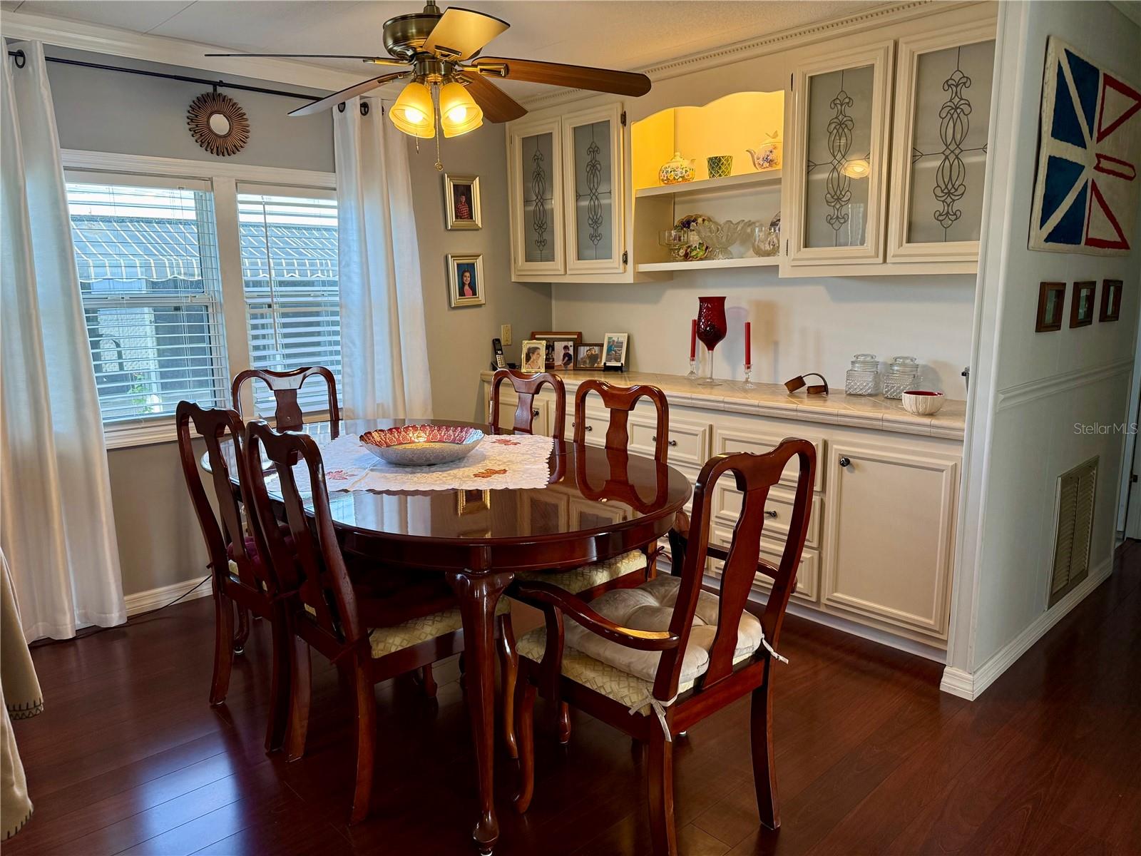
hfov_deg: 71.6
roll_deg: +0.2
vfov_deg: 56.8
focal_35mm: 24
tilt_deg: -10.5
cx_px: 570
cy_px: 428
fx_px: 791
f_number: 1.78
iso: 160
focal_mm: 6.76
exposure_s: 1/158
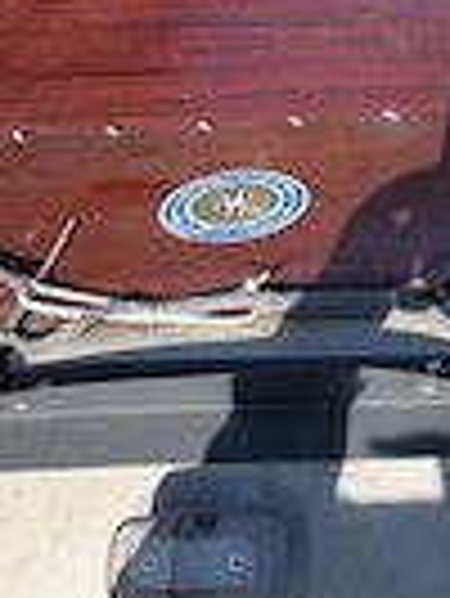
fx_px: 727
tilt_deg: -50.5
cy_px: 198
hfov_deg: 33.5
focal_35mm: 42
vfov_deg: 44.1
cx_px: 351
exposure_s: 1/770
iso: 25
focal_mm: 2.22
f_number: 2.2
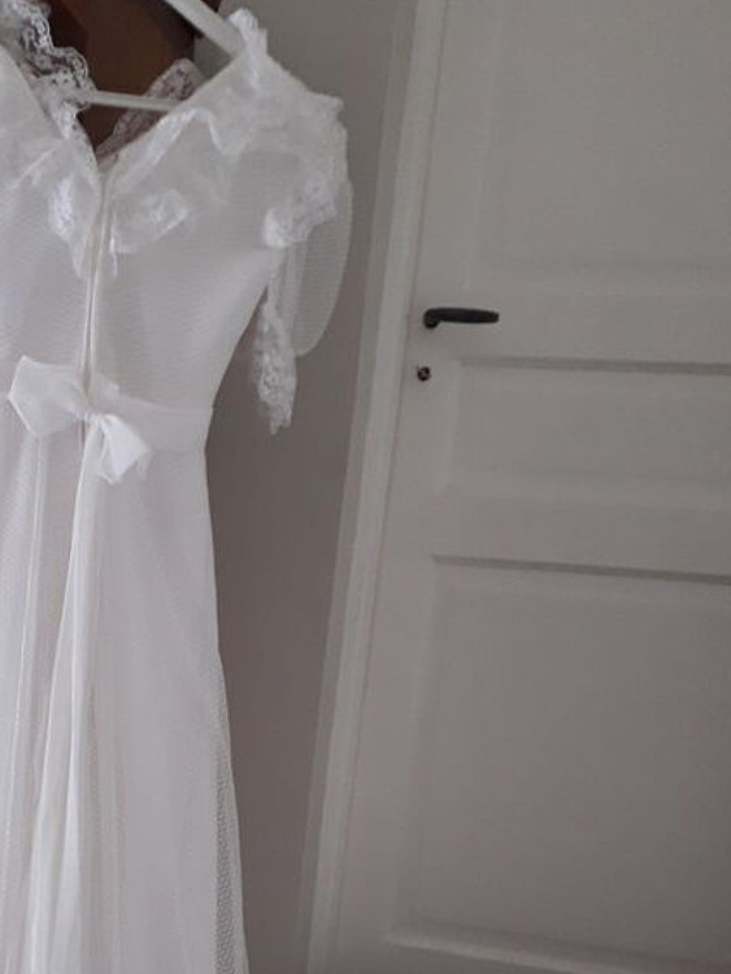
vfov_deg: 38.0
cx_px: 112
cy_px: 798
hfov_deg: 29.4
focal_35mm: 48
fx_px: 1351
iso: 200
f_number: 1.9
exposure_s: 1/25
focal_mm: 3.6
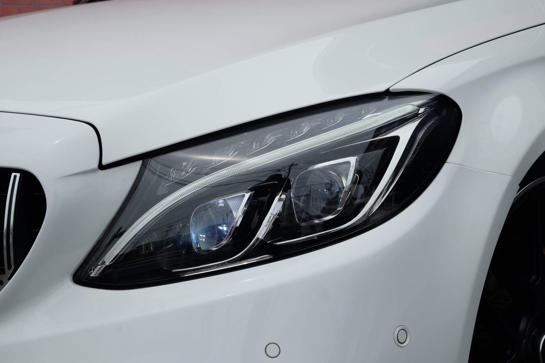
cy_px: 182
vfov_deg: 19.7
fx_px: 1045
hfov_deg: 29.2
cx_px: 272
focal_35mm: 69
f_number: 13
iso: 400
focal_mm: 46.3
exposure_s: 1/350
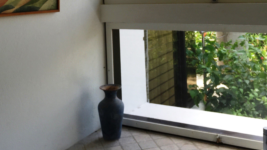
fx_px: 361
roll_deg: +1.1
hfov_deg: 40.6
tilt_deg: -1.9
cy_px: -2
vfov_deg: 22.5
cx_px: 134
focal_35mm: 51
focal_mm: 4.15
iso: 32
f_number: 2.2
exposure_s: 1/120
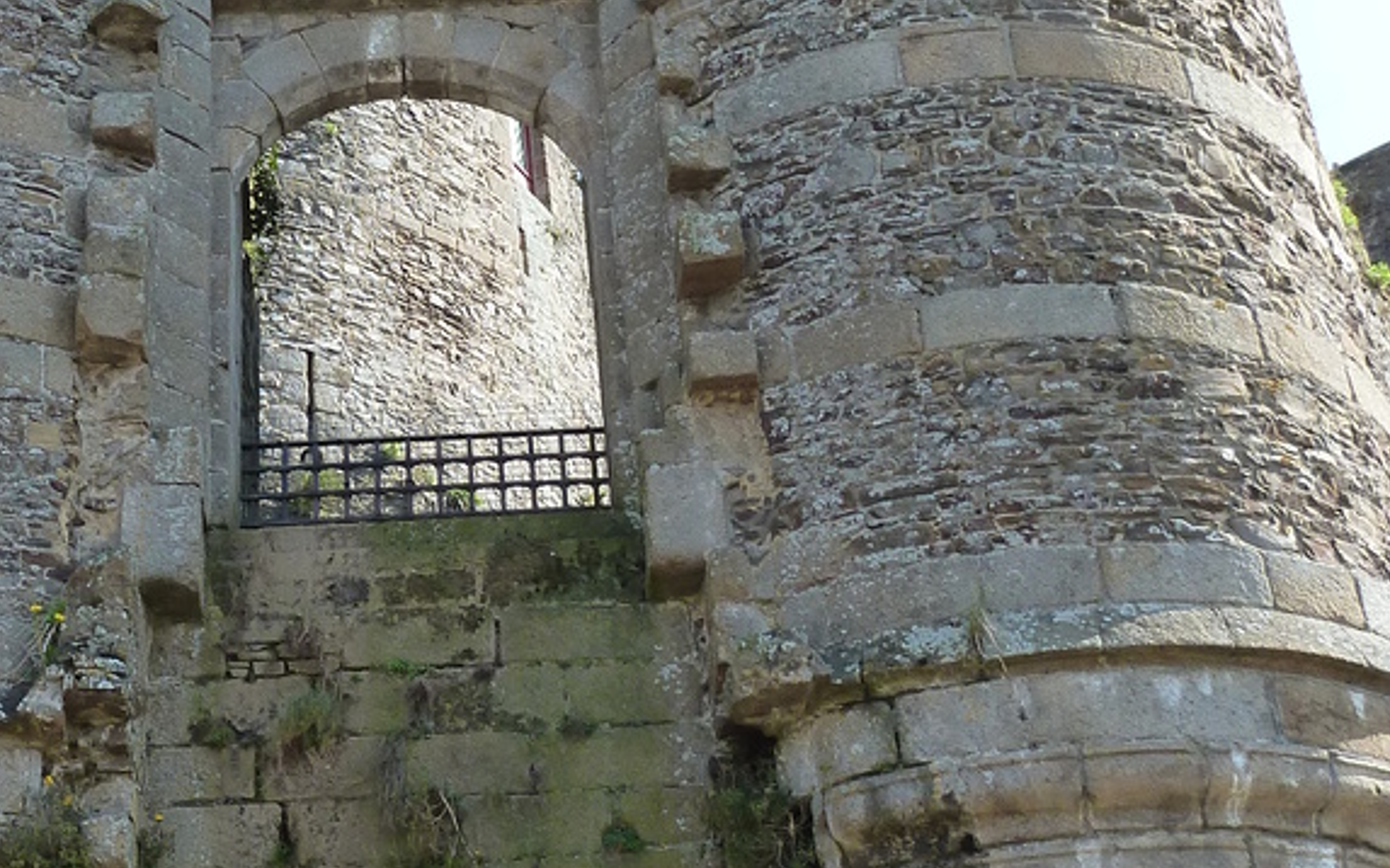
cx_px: 471
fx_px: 2689
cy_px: 325
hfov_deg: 28.8
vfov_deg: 18.3
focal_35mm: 71
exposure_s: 1/200
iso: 125
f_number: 4
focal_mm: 5.3
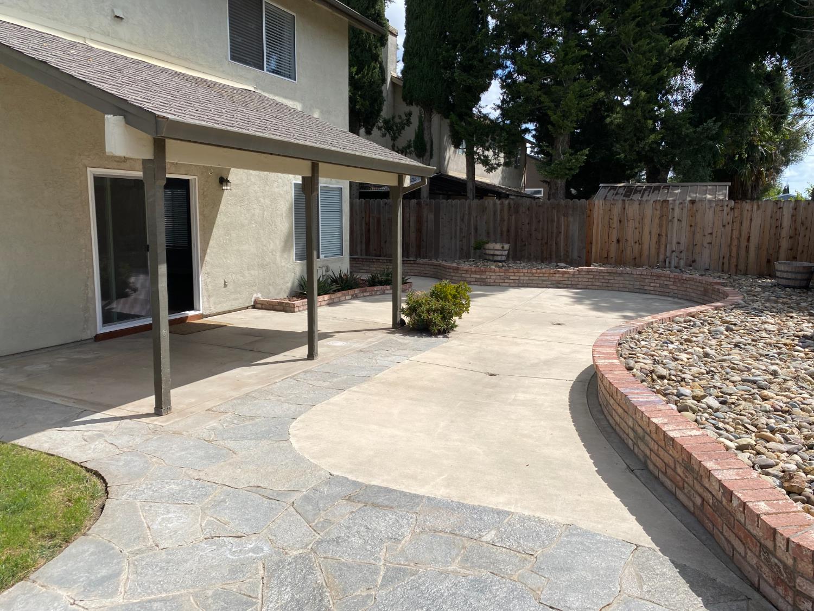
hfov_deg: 67.3
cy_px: 306
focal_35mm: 26
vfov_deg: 53.1
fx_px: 611
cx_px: 407
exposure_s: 1/4115
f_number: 1.8
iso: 32
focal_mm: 4.25
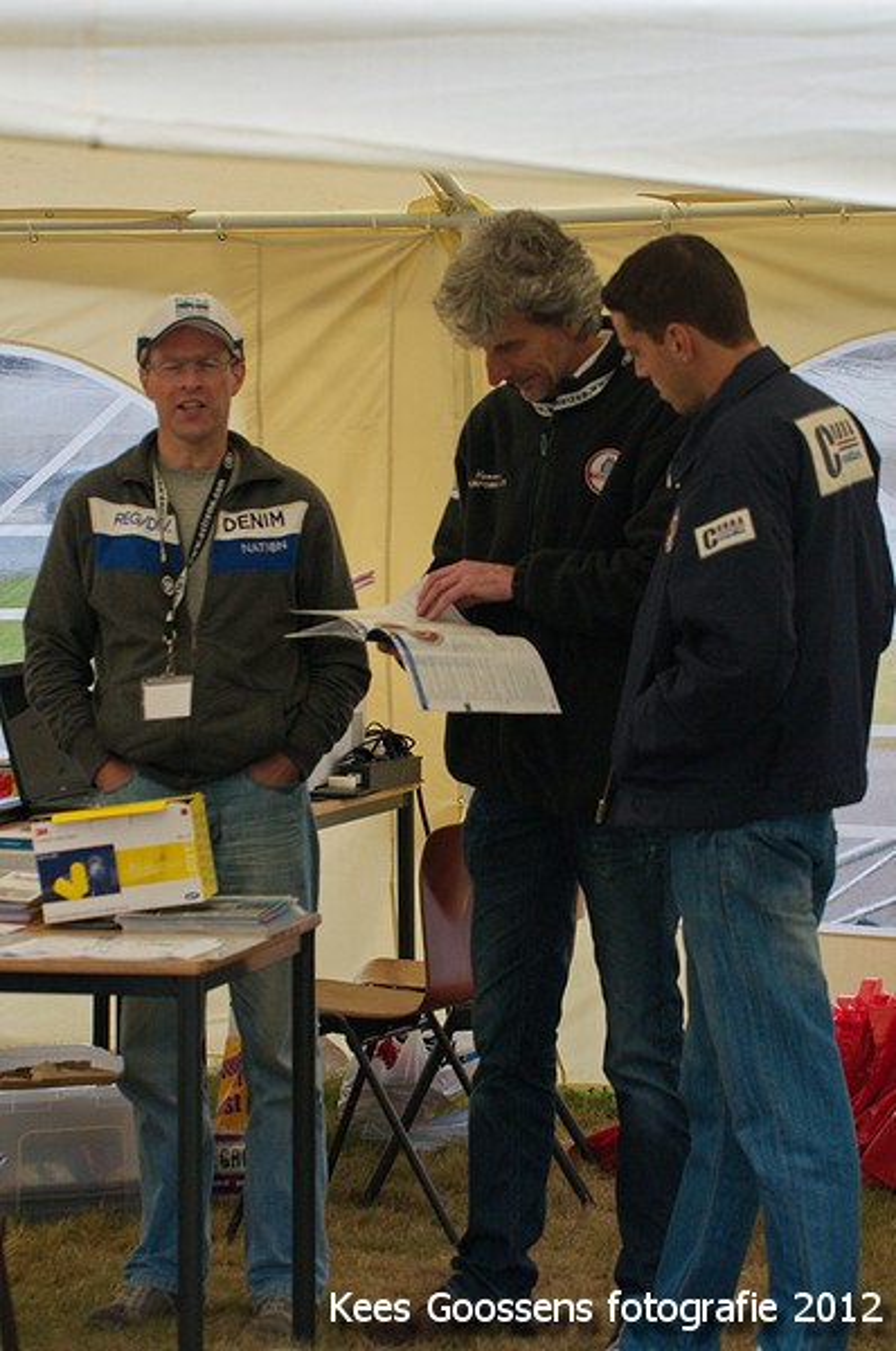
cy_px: 676
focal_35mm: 142
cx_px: 448
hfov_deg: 9.6
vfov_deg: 14.4
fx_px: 5338
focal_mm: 95
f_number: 5
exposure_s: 1/1000
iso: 800
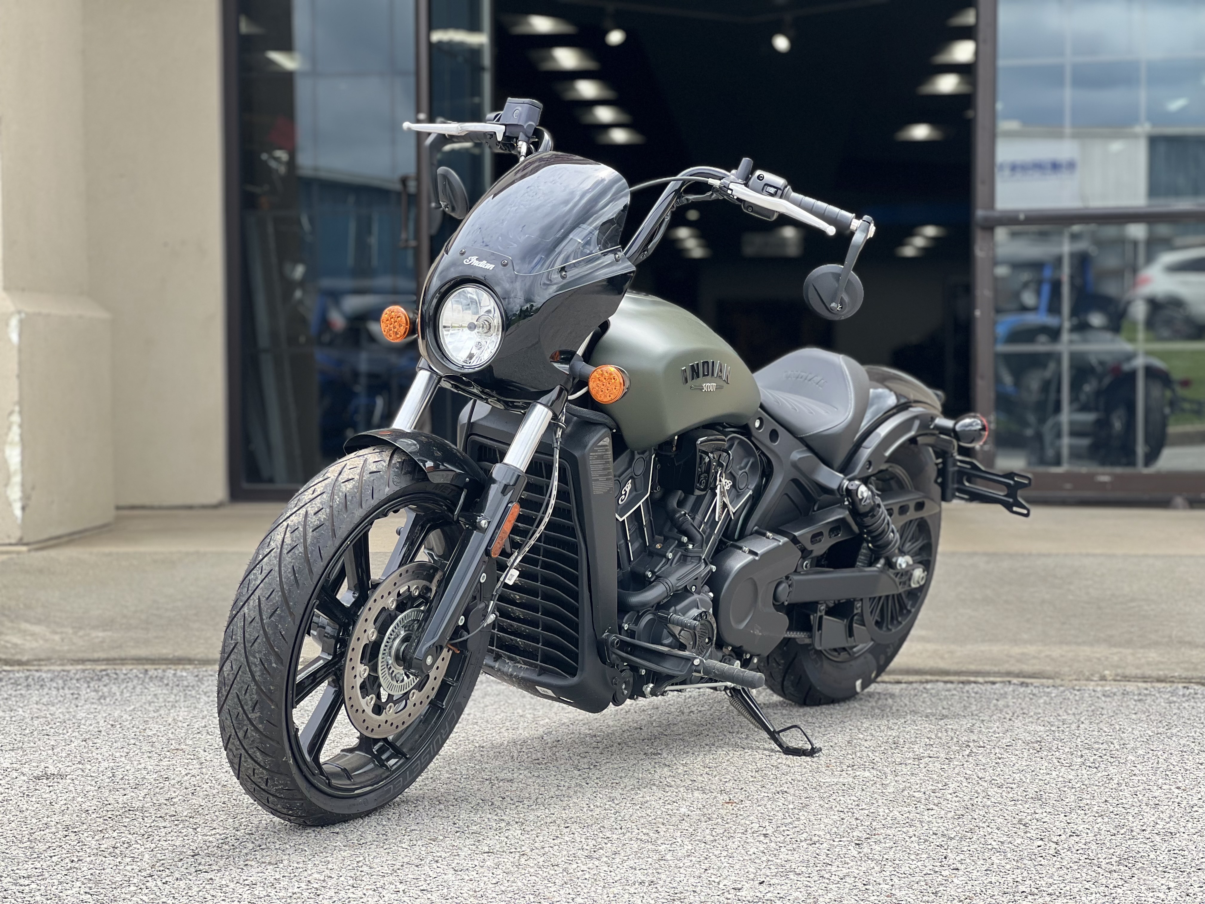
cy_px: 452
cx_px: 602
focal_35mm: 77
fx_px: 2680
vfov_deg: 19.1
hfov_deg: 25.3
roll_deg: +0.1
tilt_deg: -1.3
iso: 25
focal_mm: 9
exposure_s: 1/174
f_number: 2.8
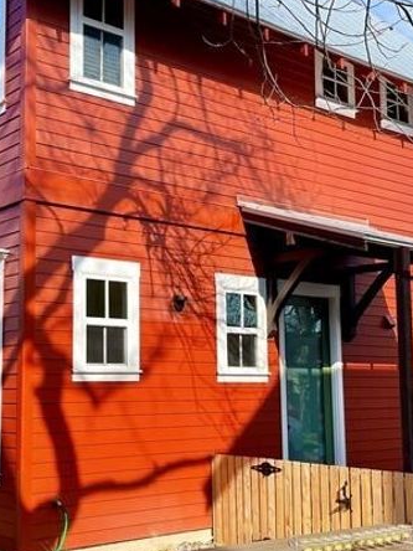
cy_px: 293
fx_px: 795
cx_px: 145
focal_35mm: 50
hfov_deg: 29.0
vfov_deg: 38.2
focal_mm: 5.1
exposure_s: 1/2012
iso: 32
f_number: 1.6
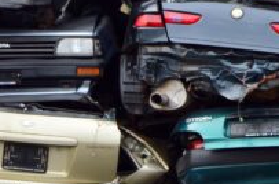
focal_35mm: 622
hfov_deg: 3.3
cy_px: 38
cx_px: 473
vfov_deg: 2.2
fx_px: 4805
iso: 220
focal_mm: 105
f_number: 10
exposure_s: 1/60
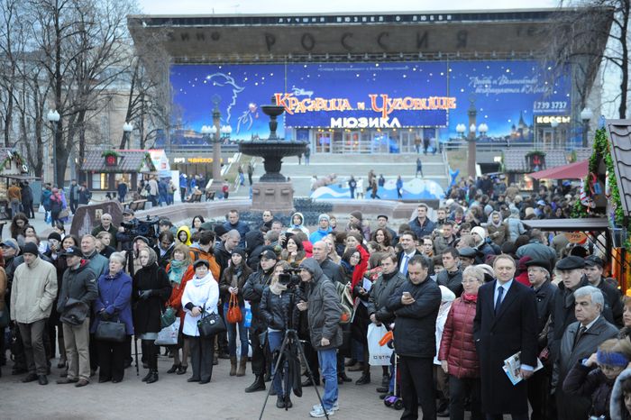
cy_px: 210
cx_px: 316
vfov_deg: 21.9
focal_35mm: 62
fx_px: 1086
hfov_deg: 32.4
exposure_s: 1/200
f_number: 2.8
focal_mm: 62
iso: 2500
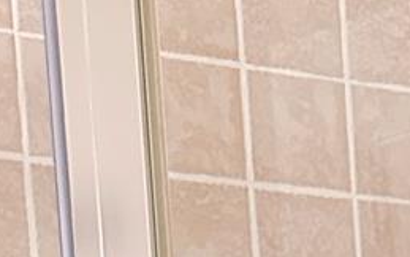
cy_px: 1061
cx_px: 472
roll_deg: +1.4
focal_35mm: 151
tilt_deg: -5.6
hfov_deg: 13.5
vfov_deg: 6.7
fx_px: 1688
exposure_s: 1/40
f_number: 1.78
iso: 800
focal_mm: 6.86
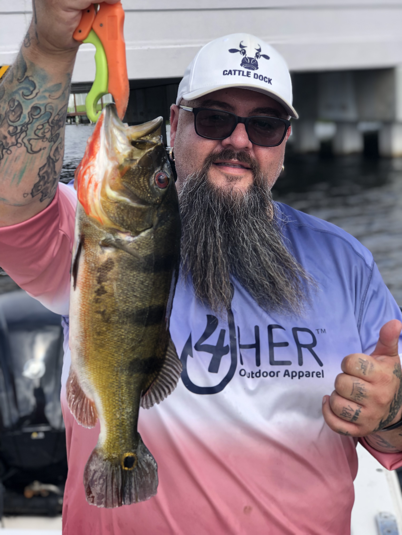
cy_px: 268
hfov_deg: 25.7
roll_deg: +4.1
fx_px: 883
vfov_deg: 33.8
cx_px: 201
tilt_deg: -9.4
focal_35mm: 57
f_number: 2.8
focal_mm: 6.6
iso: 20
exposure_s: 1/198
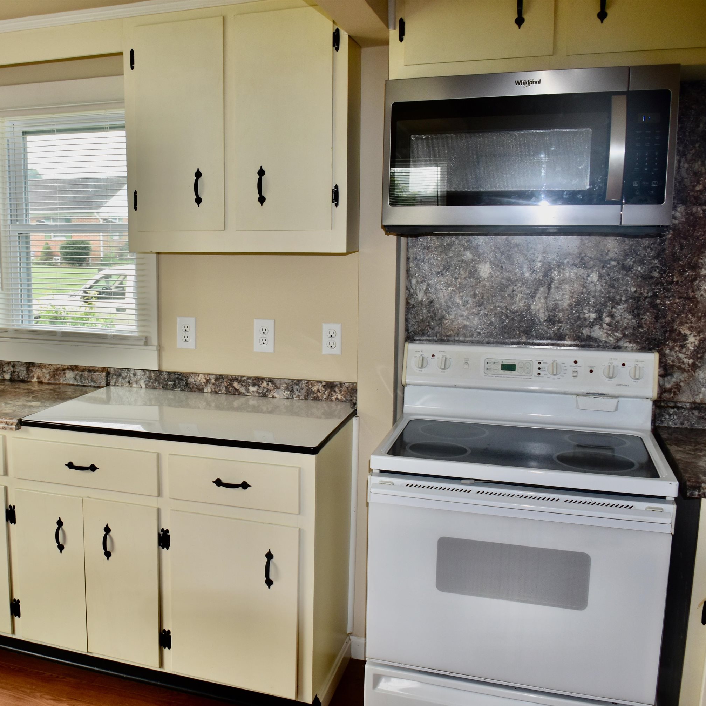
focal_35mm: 35
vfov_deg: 47.2
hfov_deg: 45.8
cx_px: 190
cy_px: 359
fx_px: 808
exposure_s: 1/200
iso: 320
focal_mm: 18
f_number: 5
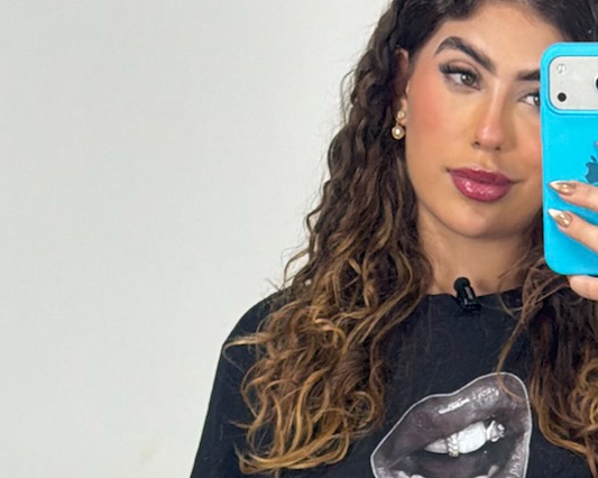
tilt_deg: -29.0
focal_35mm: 180
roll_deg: +0.3
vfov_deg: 8.2
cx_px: 408
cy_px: 953
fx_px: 3185
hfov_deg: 10.7
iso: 80
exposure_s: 1/120
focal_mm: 6.76
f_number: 1.78
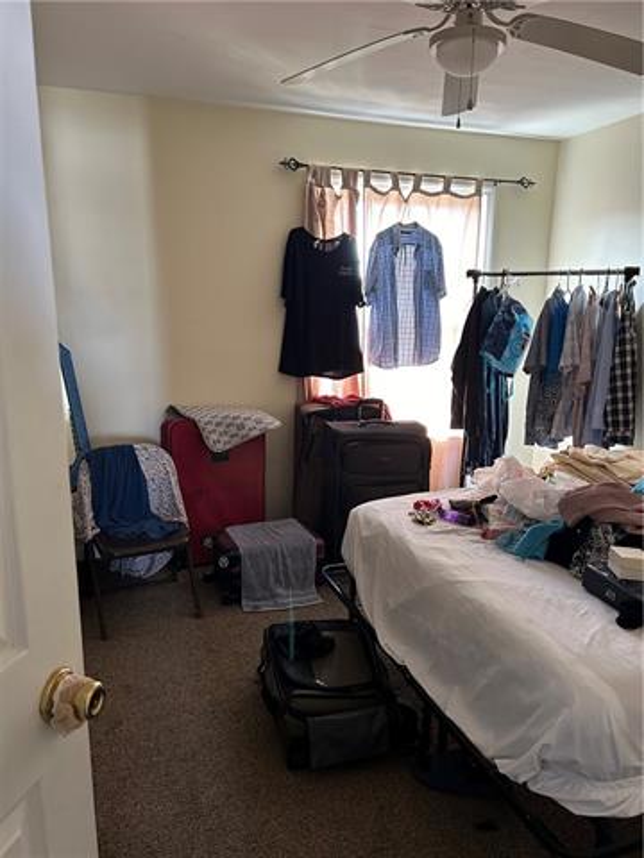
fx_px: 645
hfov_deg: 53.1
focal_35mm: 26
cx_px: 322
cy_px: 429
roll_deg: -0.8
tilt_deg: -10.2
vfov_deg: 67.3
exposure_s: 1/60
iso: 200
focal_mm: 5.7
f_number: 1.5
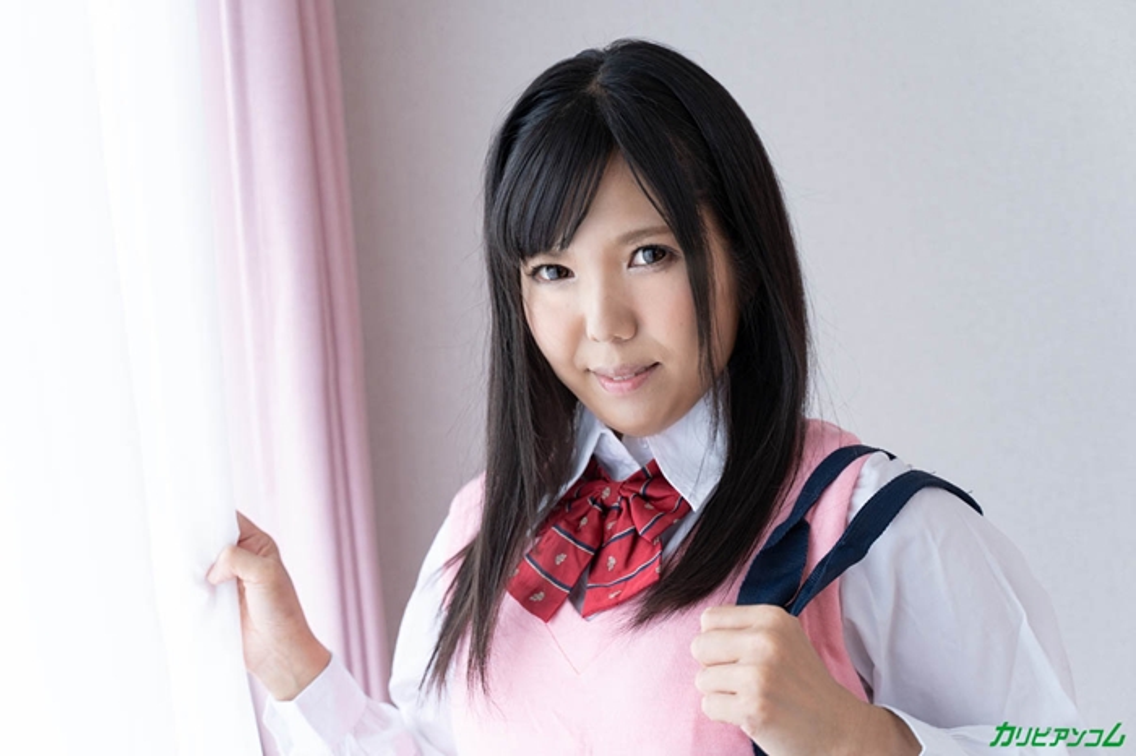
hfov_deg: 39.6
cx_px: 568
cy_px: 378
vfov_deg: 27.0
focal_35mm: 50
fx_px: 1577
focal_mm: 50
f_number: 3.2
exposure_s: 1/125
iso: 200
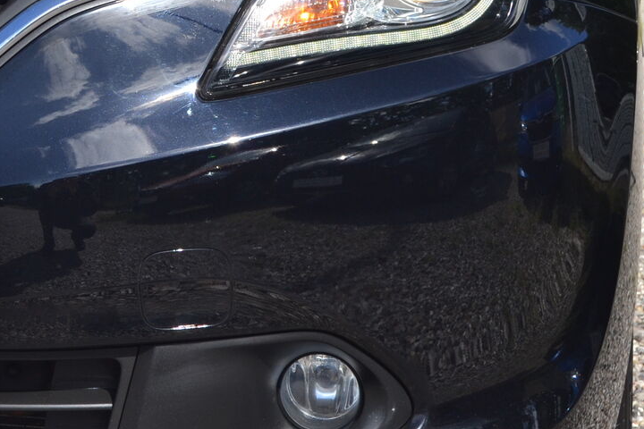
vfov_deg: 13.0
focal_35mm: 104
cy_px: 29
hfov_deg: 18.9
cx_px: -59
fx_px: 1860
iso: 100
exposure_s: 1/320
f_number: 8
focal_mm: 26
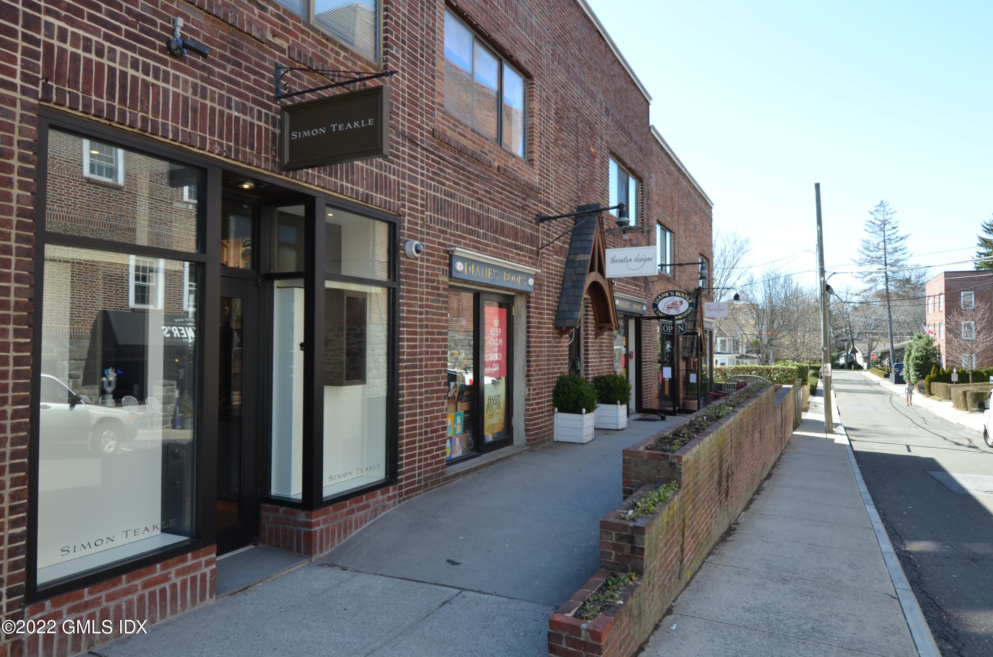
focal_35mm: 22
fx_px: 619
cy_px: 328
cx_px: 496
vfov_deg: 55.9
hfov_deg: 77.4
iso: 200
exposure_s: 1/200
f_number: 7.1
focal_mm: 15
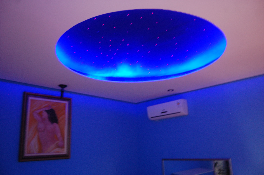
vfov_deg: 45.6
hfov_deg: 64.6
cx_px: 132
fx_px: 209
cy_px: 88
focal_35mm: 28
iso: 800
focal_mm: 19
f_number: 3.5
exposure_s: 1/2.5
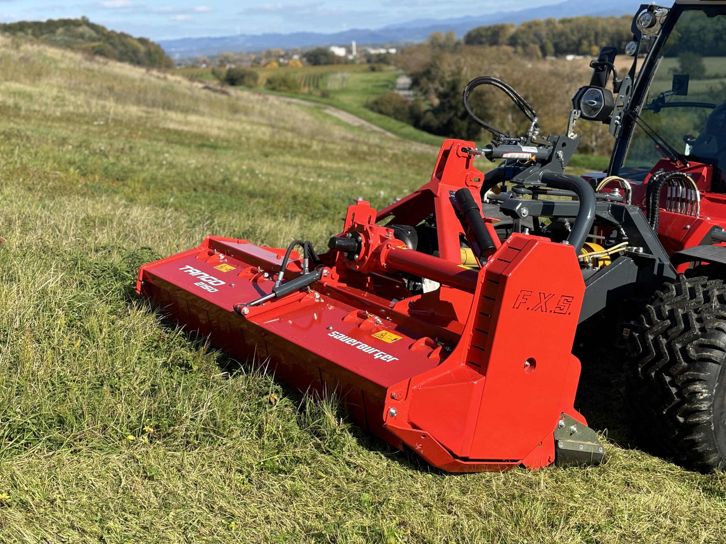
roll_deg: +4.4
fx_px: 1091
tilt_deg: -11.1
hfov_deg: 36.8
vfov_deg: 28.0
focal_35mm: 52
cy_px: 272
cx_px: 363
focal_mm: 5.96
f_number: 1.6
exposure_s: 1/1667
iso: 40
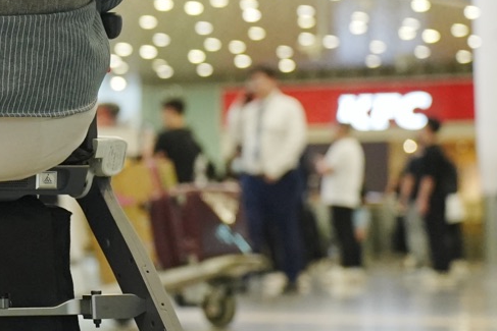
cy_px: 54
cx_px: -336
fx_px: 2720
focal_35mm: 197
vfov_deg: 7.0
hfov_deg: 10.0
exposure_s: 1/250
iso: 2500
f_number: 2.8
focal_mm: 50
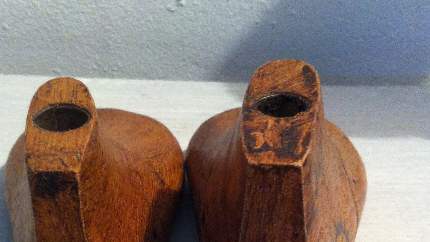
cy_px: 251
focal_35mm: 64
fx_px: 730
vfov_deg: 18.3
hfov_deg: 32.7
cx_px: 175
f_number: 2.8
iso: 250
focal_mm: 3.85
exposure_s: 1/17
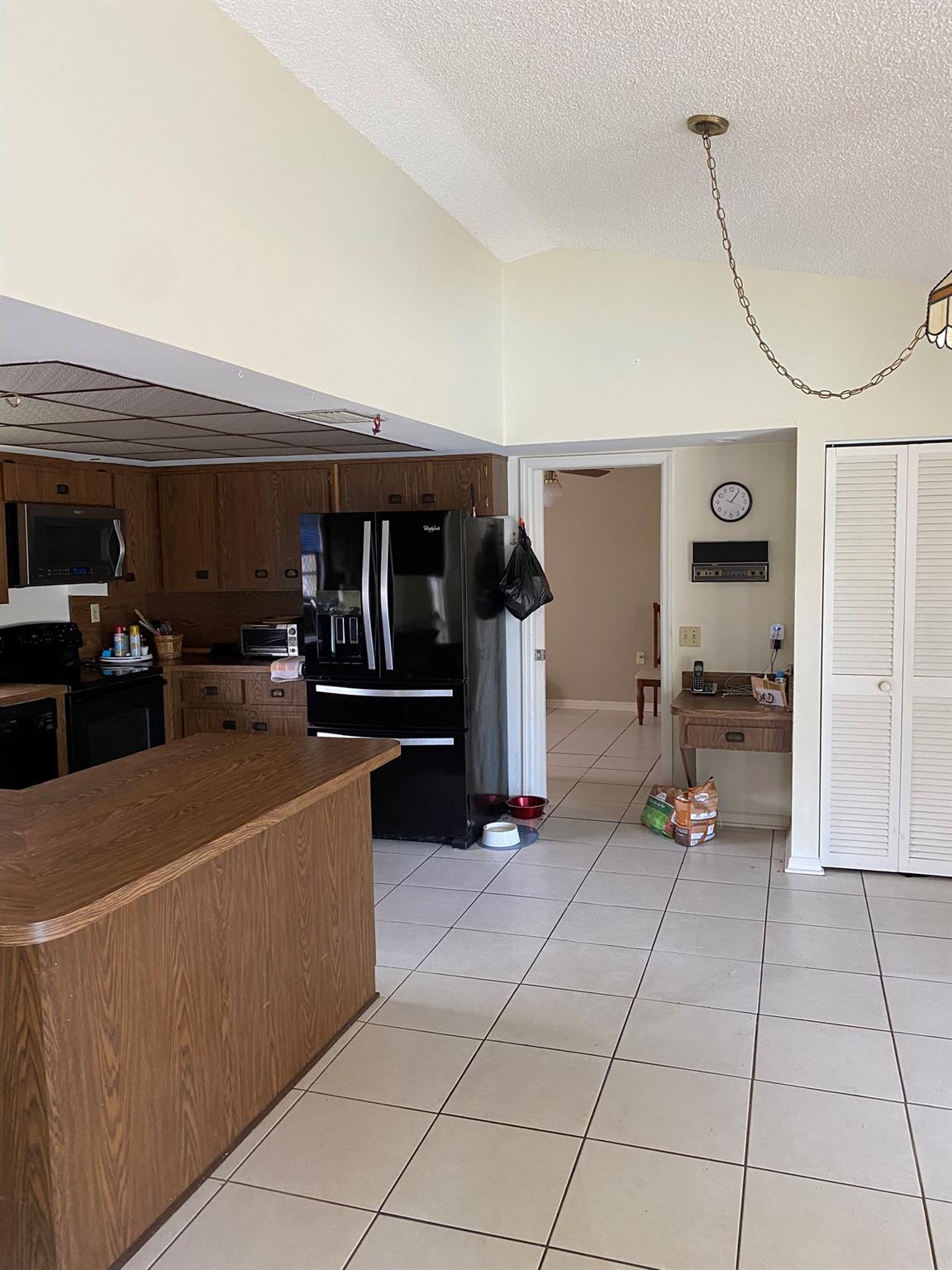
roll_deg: +1.6
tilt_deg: -3.6
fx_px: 953
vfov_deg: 67.3
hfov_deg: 53.1
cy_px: 635
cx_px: 476
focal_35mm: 26
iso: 200
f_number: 1.8
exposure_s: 1/60
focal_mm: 4.25
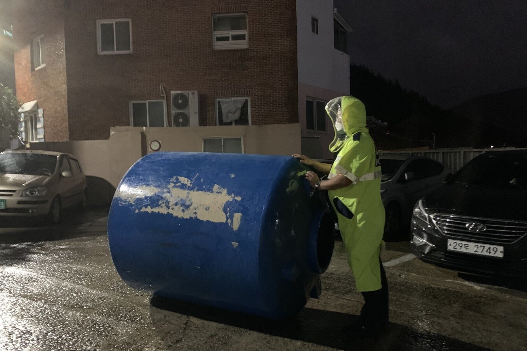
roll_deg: +2.3
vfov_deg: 46.3
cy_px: 194
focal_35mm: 28
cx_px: 270
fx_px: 410
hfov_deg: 65.5
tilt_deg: -2.2
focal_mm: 4.25
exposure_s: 1/16
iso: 1000
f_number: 1.8
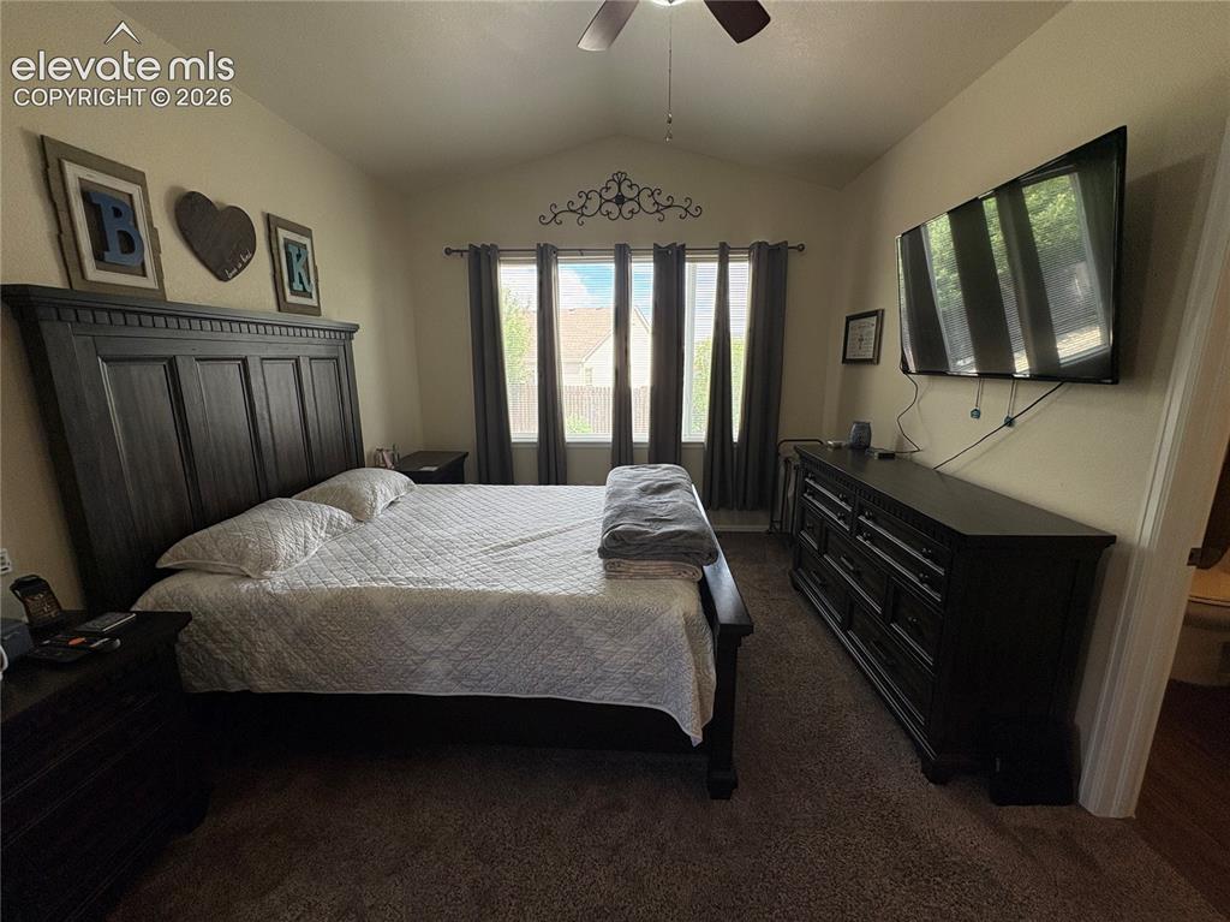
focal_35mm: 14
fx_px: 497
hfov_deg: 102.1
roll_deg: +0.4
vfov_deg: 85.6
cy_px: 461
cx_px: 615
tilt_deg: -11.2
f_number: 2.2
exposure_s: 1/122
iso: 125
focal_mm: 2.22
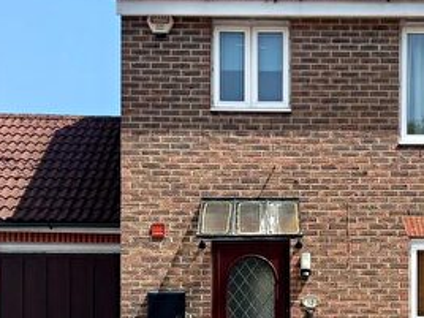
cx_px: 283
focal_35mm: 68
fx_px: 833
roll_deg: -0.8
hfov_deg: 28.4
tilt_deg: +1.7
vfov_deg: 21.2
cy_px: 278
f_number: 1.5
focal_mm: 5.7
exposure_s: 1/2841
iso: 50
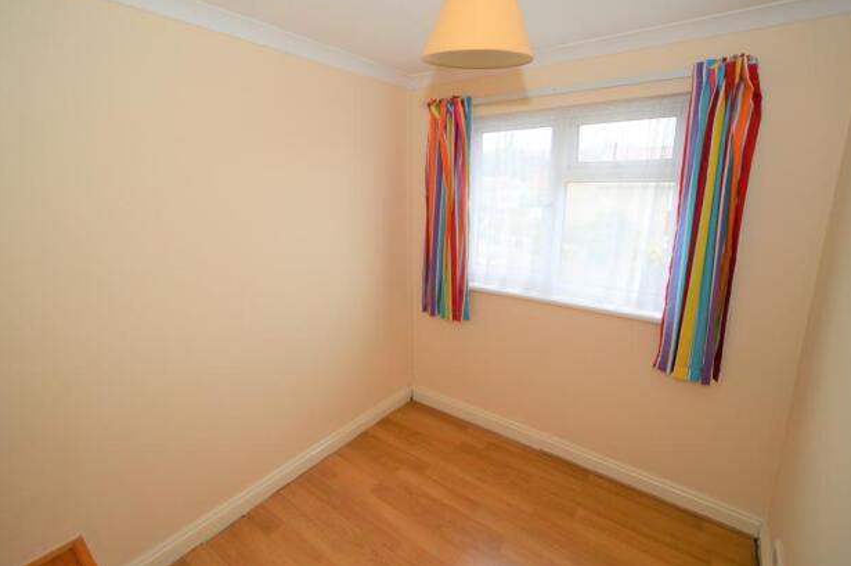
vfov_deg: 73.6
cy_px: 267
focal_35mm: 16
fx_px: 378
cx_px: 407
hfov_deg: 96.7
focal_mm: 10
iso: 450
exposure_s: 1/60
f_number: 3.5
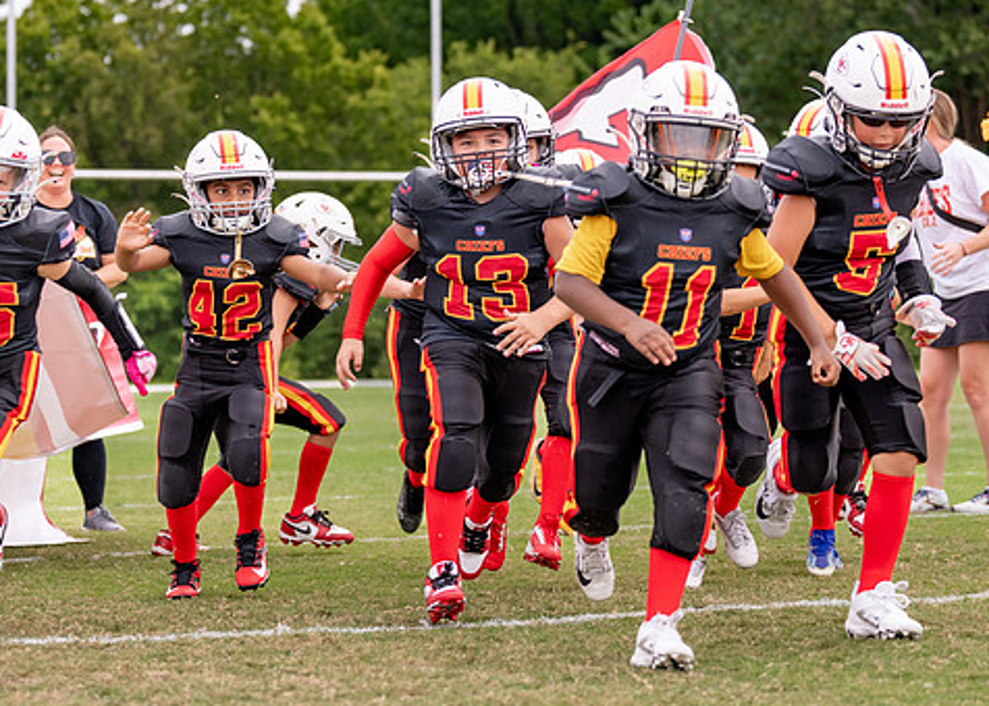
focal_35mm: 113
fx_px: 3174
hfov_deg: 17.7
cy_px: 335
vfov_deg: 12.7
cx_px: 409
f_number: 2.8
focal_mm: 70
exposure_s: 1/2000
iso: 160
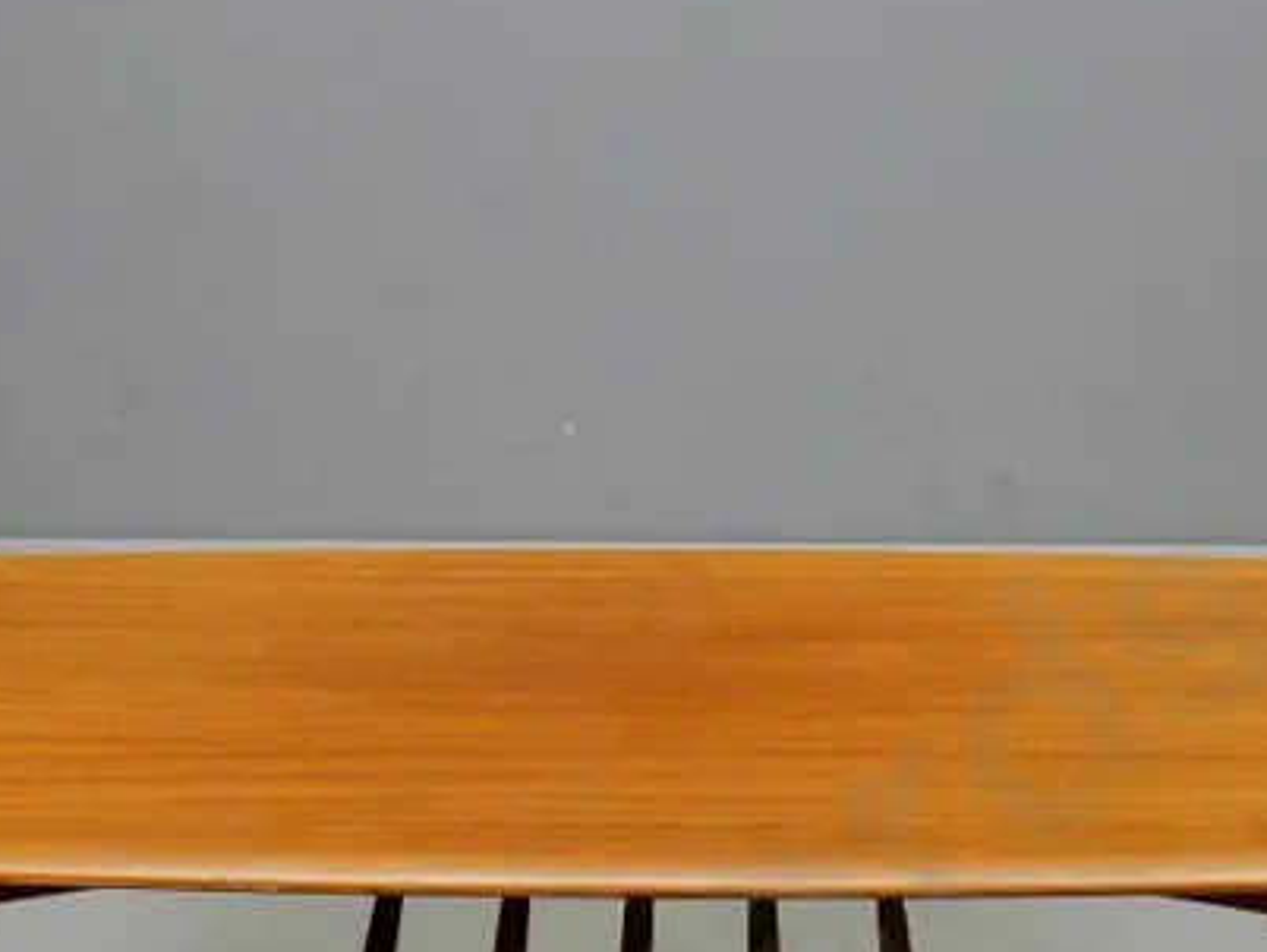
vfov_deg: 14.2
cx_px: 681
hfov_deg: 19.2
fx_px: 3736
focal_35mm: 102
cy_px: 1017
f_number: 4.6
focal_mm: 20
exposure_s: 1/160
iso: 3200
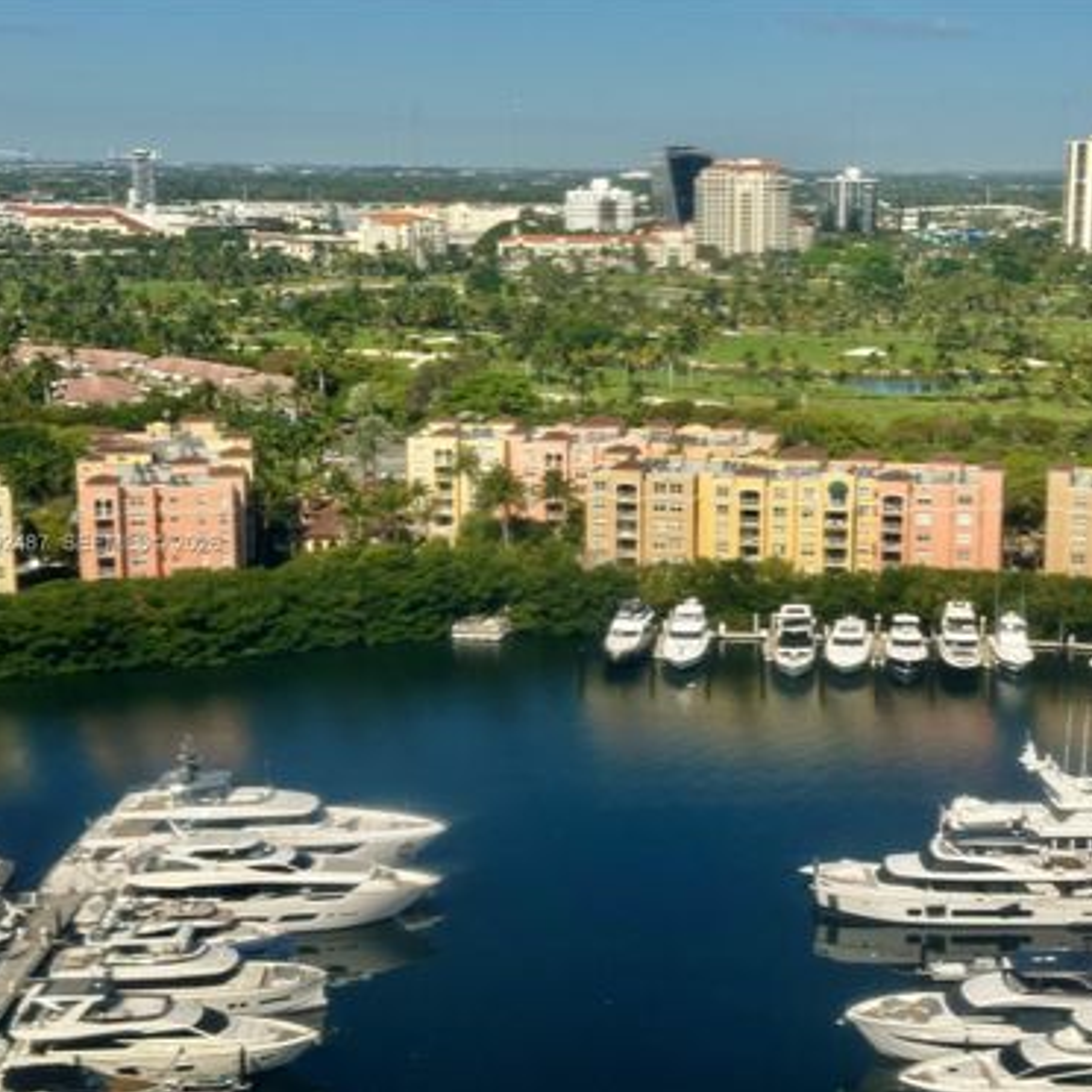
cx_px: 669
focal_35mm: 57
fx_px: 2034
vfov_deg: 30.0
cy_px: 545
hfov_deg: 29.9
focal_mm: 6.86
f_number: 1.78
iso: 64
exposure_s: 1/3155
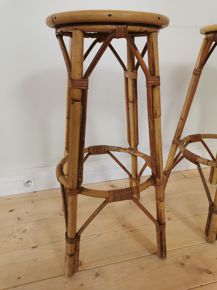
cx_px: 108
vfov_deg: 65.3
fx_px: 226
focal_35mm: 27
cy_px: 145
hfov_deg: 51.4
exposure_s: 1/100
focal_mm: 5.58
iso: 125
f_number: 1.8
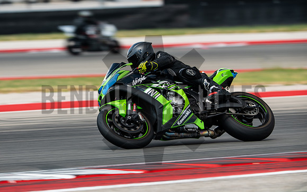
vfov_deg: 3.1
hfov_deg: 4.9
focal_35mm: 430
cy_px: 100
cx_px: 154
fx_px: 3597
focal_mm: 280
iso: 160
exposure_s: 1/320
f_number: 4.5
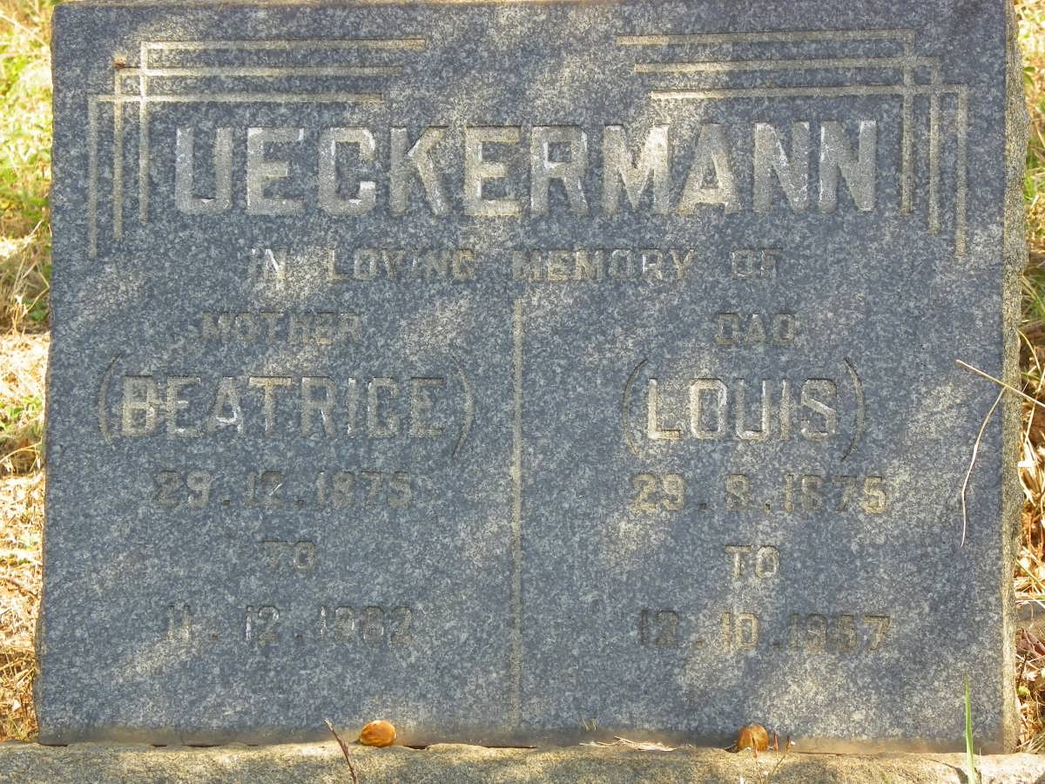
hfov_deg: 14.8
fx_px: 4015
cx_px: 522
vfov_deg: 11.1
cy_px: 392
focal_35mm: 133
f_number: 4.5
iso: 64
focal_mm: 23.6
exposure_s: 1/60
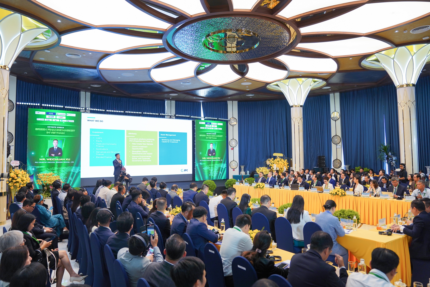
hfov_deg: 73.7
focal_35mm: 24
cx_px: 215
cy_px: 144
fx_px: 287
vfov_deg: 53.1
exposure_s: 1/160
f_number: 2.8
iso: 400
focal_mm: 24
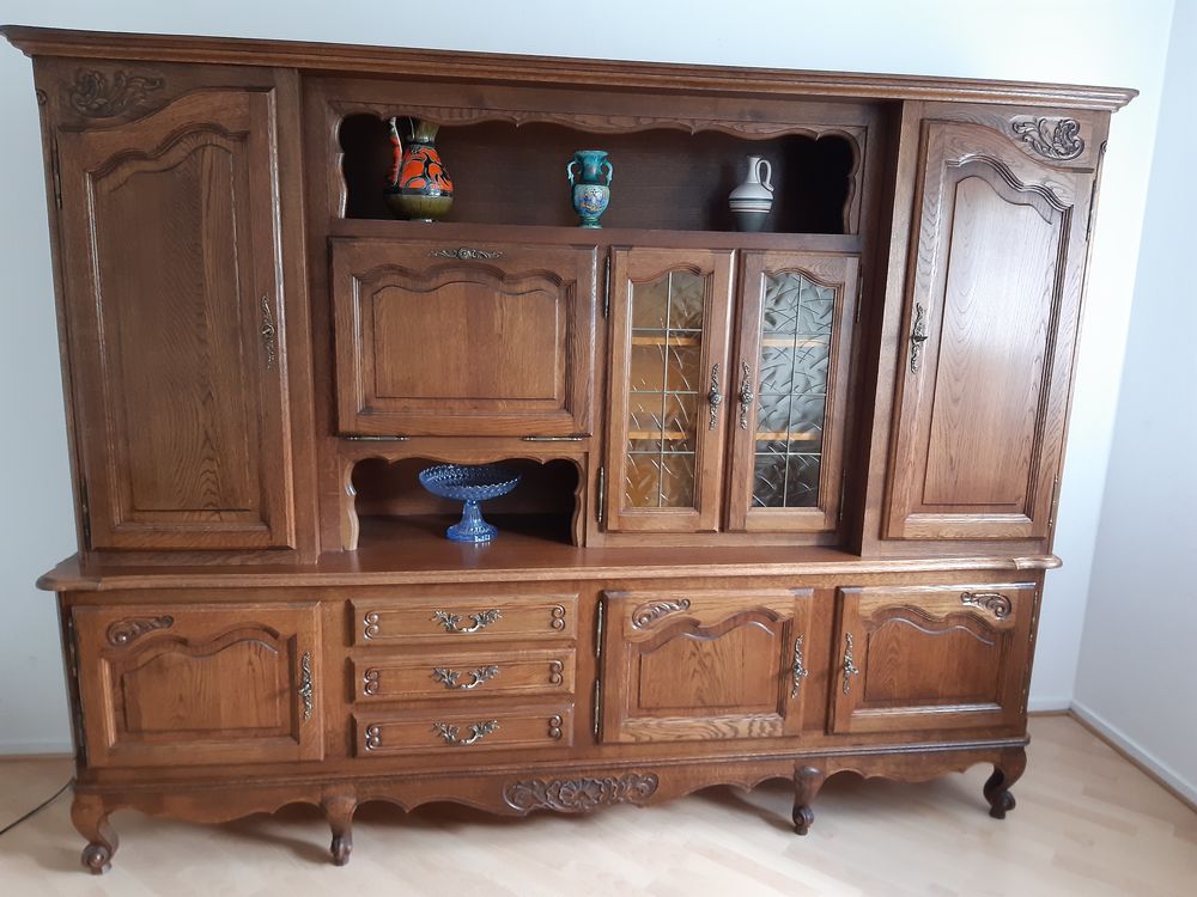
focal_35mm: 26
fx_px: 899
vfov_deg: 53.1
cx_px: 598
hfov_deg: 67.3
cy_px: 448
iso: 320
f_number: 1.7
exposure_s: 1/25
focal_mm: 3.92
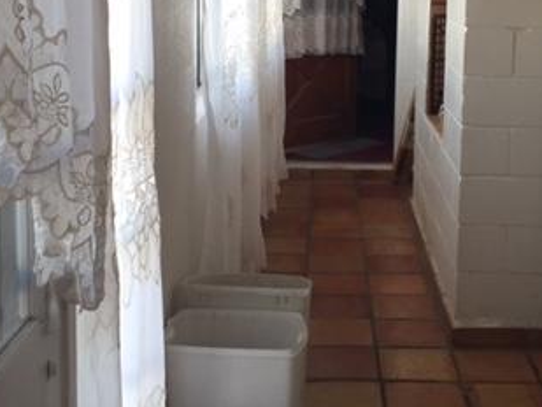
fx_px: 940
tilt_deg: -7.1
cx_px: 314
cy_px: 102
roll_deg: -2.0
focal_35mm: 60
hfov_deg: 32.1
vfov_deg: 24.2
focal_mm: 4.15
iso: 50
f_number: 2.2
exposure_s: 1/120
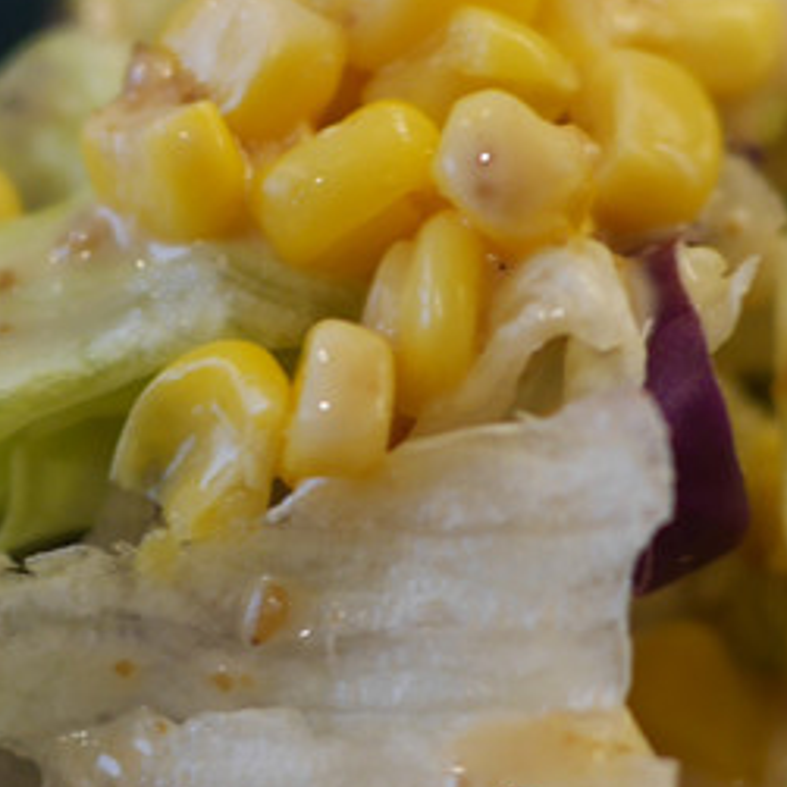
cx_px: 323
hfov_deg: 18.3
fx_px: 2444
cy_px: 309
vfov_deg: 18.3
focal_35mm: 95
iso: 320
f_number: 1.8
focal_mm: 15
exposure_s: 1/60
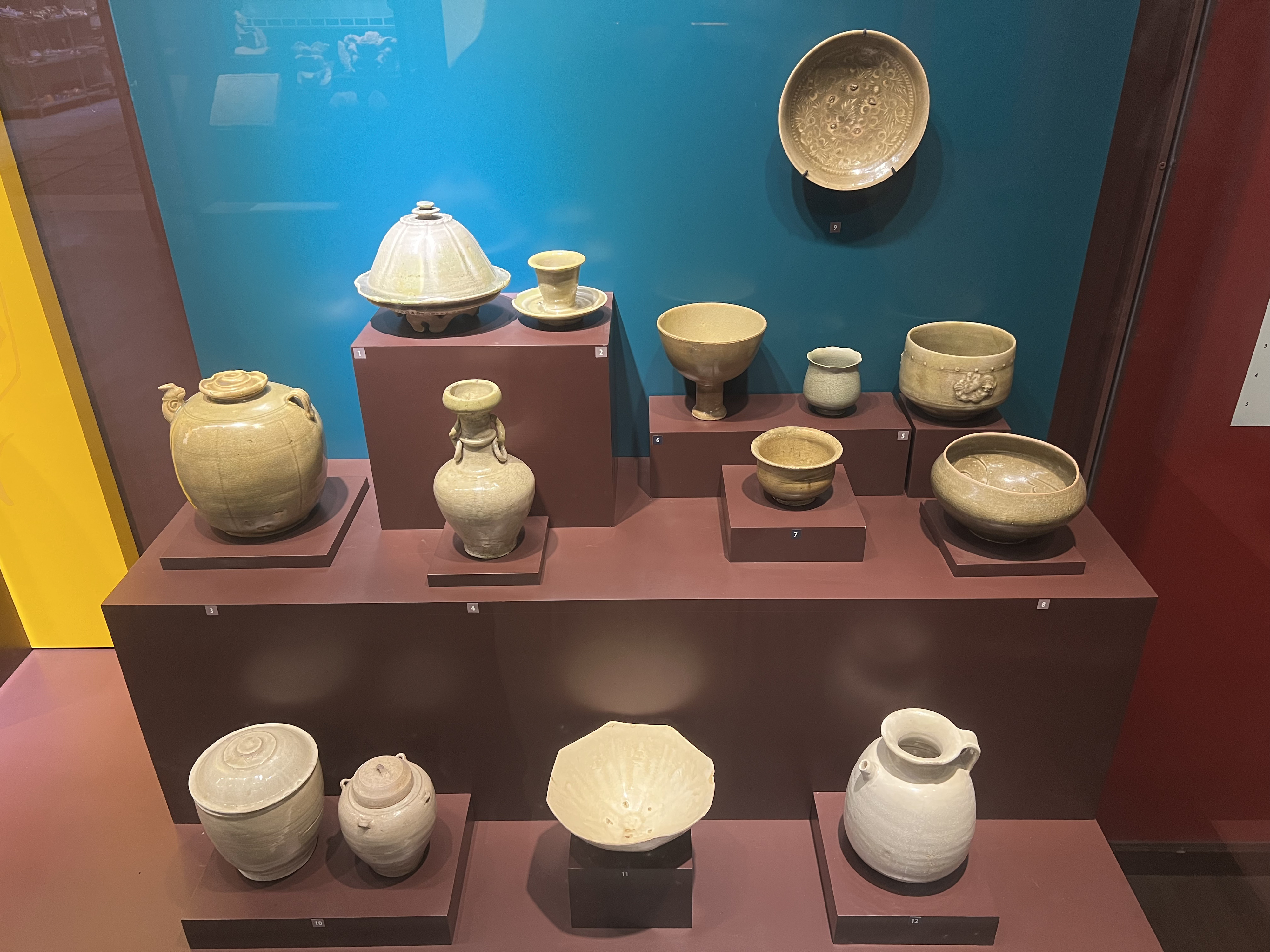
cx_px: 635
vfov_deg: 53.1
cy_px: 476
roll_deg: +1.0
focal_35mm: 26
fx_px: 954
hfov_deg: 67.3
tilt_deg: -28.9
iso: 320
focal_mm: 5.7
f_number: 1.5
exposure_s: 1/50
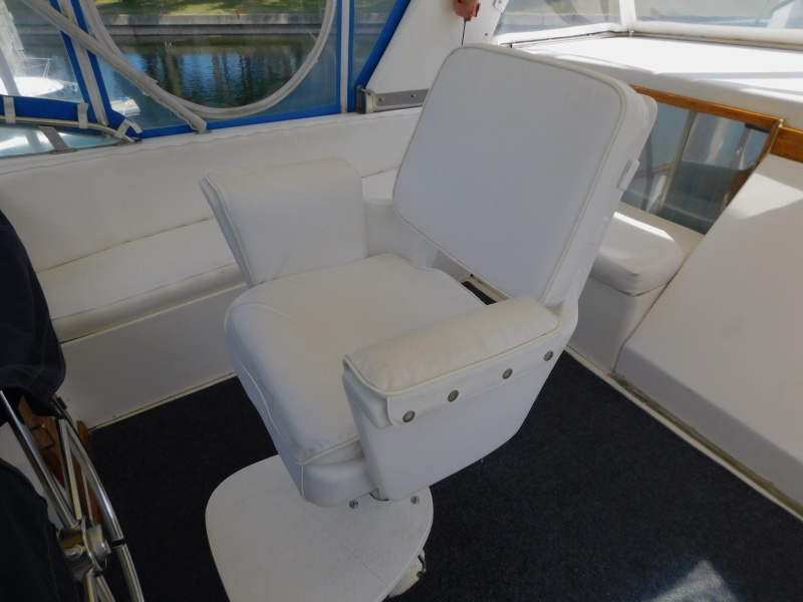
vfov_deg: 58.9
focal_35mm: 23
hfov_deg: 73.9
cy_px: 301
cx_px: 402
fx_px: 534
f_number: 6
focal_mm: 4
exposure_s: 1/400
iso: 125
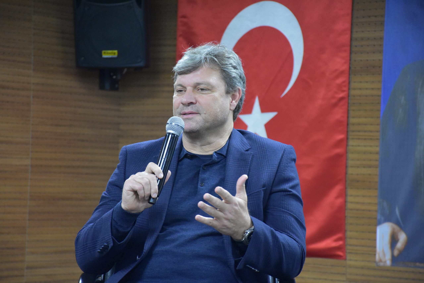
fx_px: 1855
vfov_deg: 8.7
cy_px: 142
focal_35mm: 158
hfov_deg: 13.0
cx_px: 212
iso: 4000
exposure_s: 1/60
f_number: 5.6
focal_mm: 105
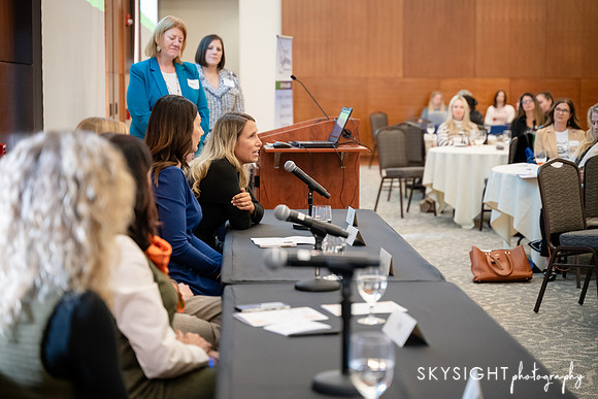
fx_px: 1267
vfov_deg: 17.9
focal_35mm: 76
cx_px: 299
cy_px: 200
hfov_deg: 26.5
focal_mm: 75
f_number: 2.8
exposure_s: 1/250
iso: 3200
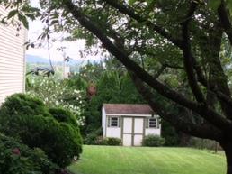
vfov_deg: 20.3
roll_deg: -1.4
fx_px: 482
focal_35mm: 72
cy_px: 115
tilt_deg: -5.5
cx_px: 5
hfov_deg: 25.8
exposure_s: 1/376
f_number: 2.2
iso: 32
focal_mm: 4.15
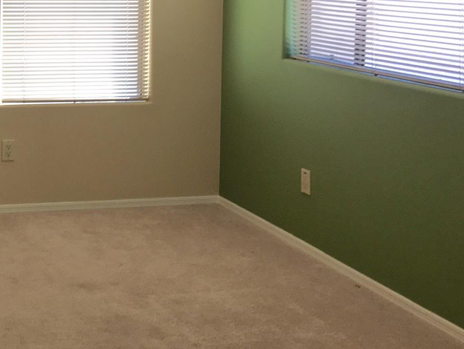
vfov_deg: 21.9
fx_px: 872
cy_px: 11
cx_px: -21
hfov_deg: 27.7
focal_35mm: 65
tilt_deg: -0.7
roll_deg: -1.2
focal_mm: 4.15
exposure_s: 1/60
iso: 25
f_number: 2.2
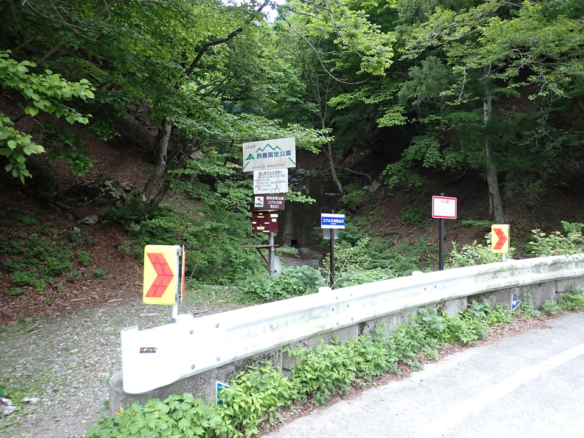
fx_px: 422
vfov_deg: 54.9
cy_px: 219
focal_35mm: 25
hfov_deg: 69.4
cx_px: 292
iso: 320
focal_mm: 4.5
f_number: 2
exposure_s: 1/30
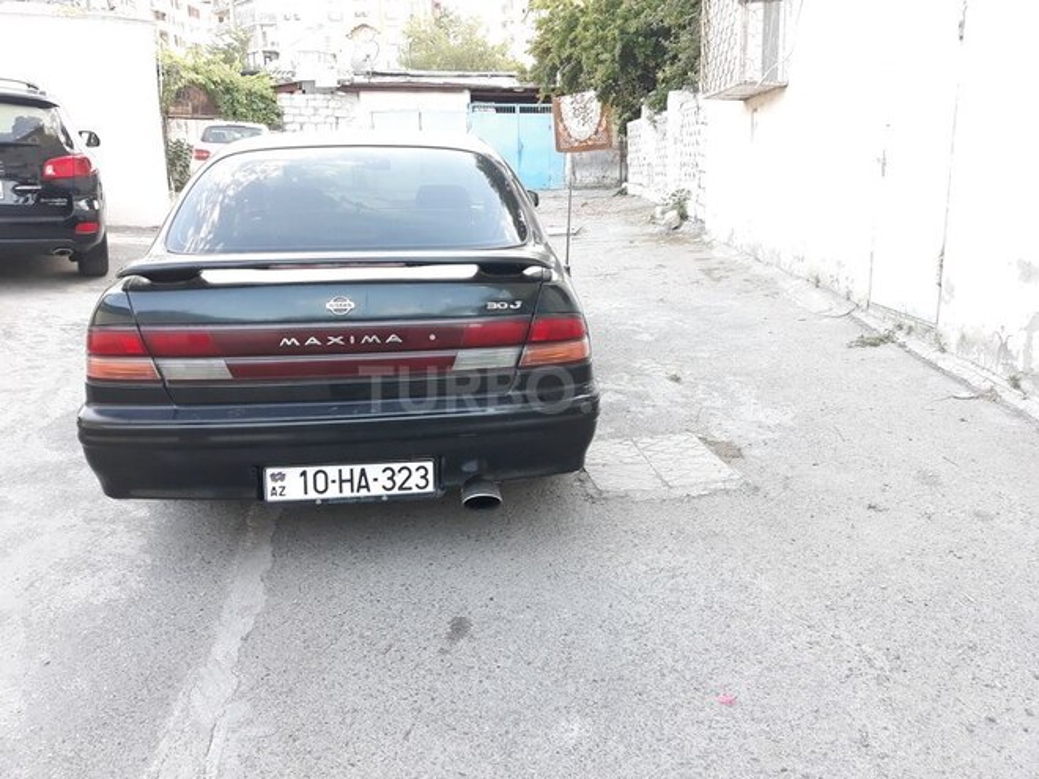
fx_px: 810
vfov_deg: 51.4
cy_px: 390
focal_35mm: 27
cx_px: 520
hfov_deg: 65.3
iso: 80
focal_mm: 3.71
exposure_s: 1/50
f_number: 1.7
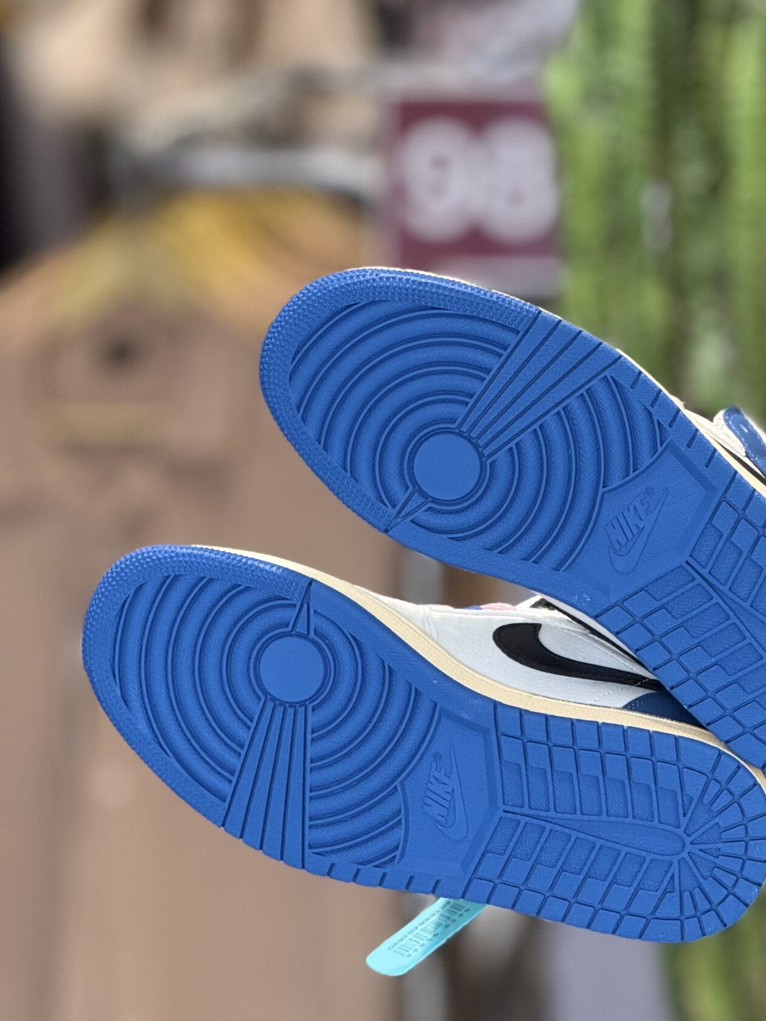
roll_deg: +0.1
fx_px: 5400
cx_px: 520
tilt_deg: -6.9
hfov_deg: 8.1
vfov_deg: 10.8
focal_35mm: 183
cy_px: 598
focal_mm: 15.66
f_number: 2.8
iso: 200
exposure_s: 1/100
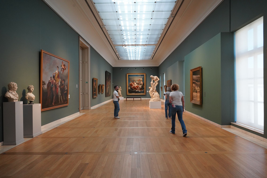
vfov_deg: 53.1
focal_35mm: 24
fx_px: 178
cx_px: 134
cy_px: 89
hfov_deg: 73.7
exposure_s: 1/80
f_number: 8
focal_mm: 24
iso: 3200
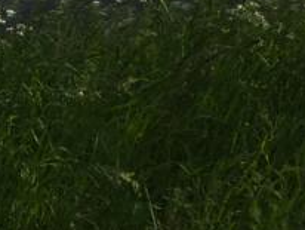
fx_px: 1403
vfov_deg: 8.6
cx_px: -410
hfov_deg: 10.7
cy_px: -298
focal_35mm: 159
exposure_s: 1/160
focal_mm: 5.8
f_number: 8
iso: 80
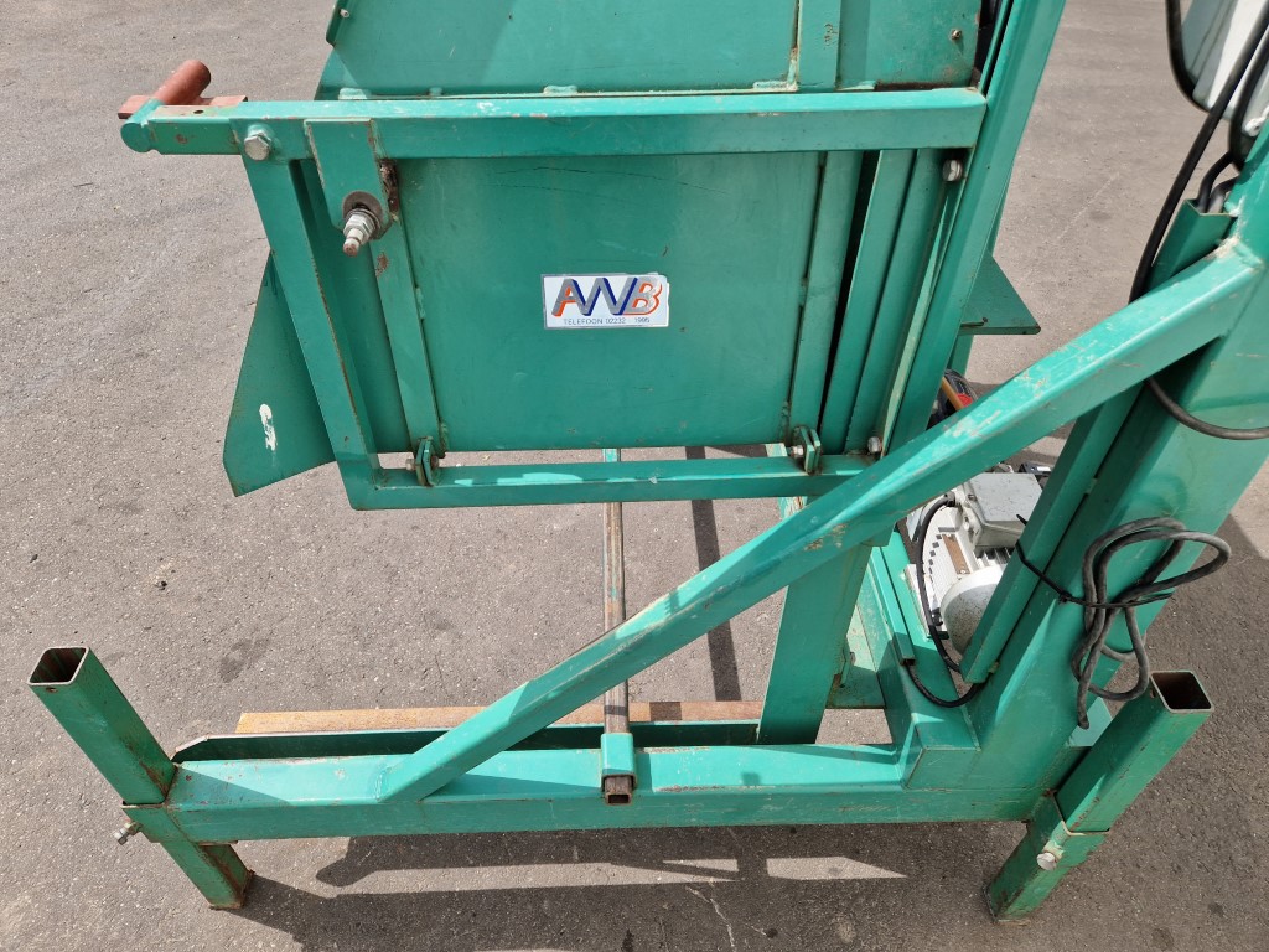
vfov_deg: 58.9
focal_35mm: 23
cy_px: 476
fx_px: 843
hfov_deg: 73.9
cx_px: 634
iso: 50
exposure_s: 1/1032
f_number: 1.8
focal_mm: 5.4
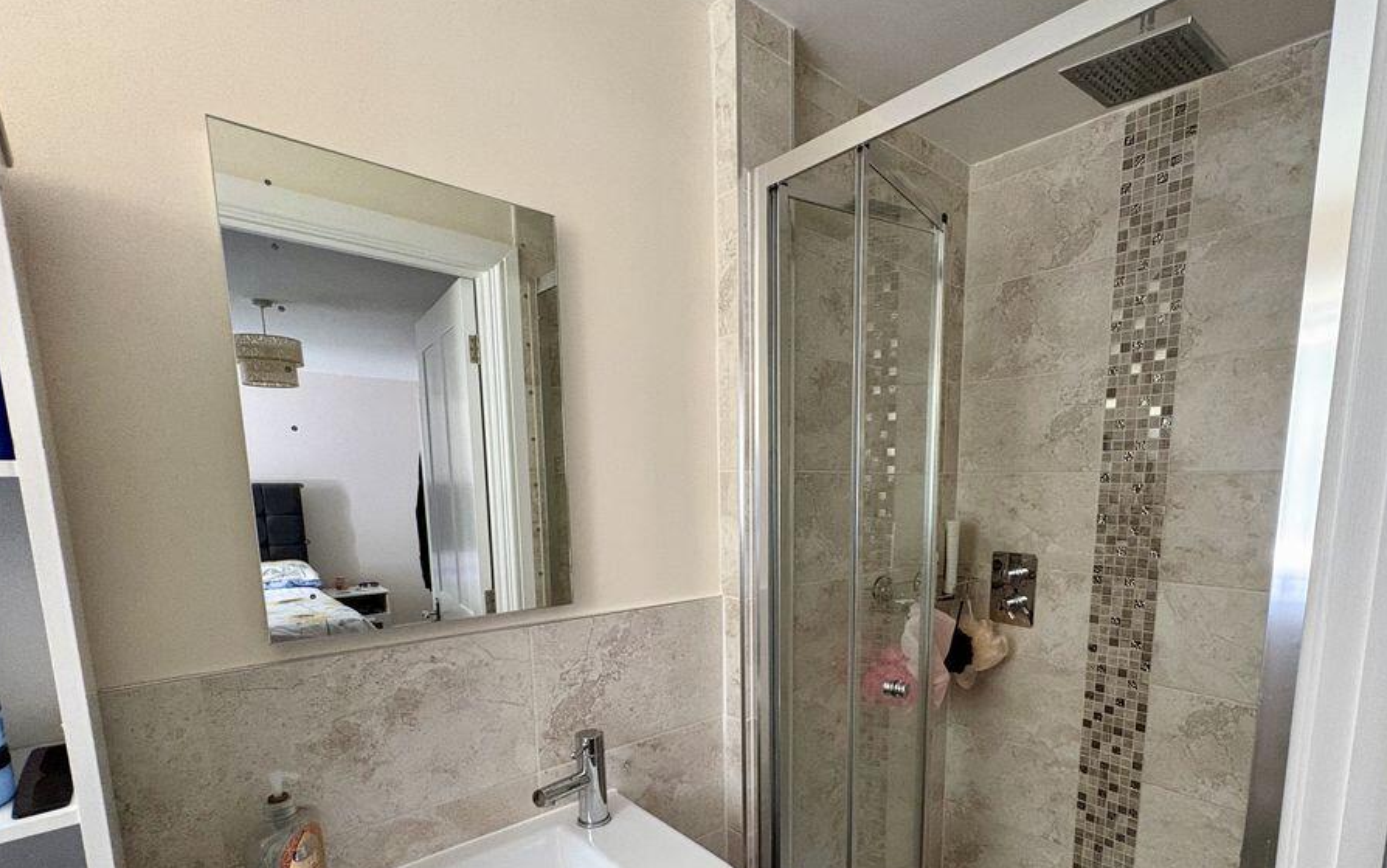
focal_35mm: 17
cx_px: 756
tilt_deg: -8.2
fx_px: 643
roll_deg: +0.3
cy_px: 561
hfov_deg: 94.1
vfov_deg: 66.6
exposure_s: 1/60
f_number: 2.2
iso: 500
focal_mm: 2.22
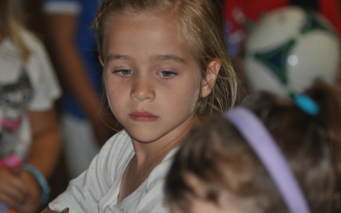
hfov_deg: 9.4
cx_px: 170
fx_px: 2067
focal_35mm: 223
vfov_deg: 5.9
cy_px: 100
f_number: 4.5
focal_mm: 145
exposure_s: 1/60
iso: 800
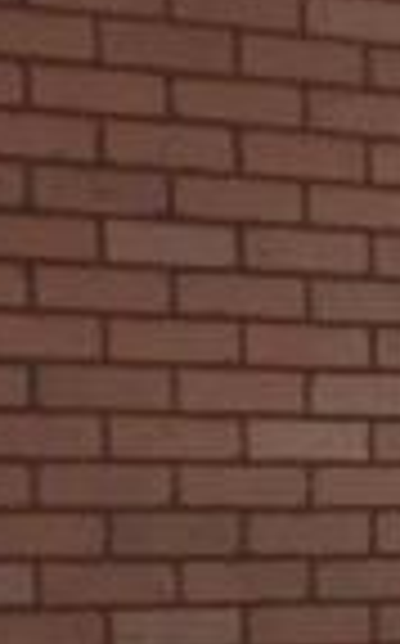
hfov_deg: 7.4
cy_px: 725
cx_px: 908
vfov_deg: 12.4
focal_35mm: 166
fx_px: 2904
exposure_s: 1/60
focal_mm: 6.3
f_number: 3.1
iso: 400
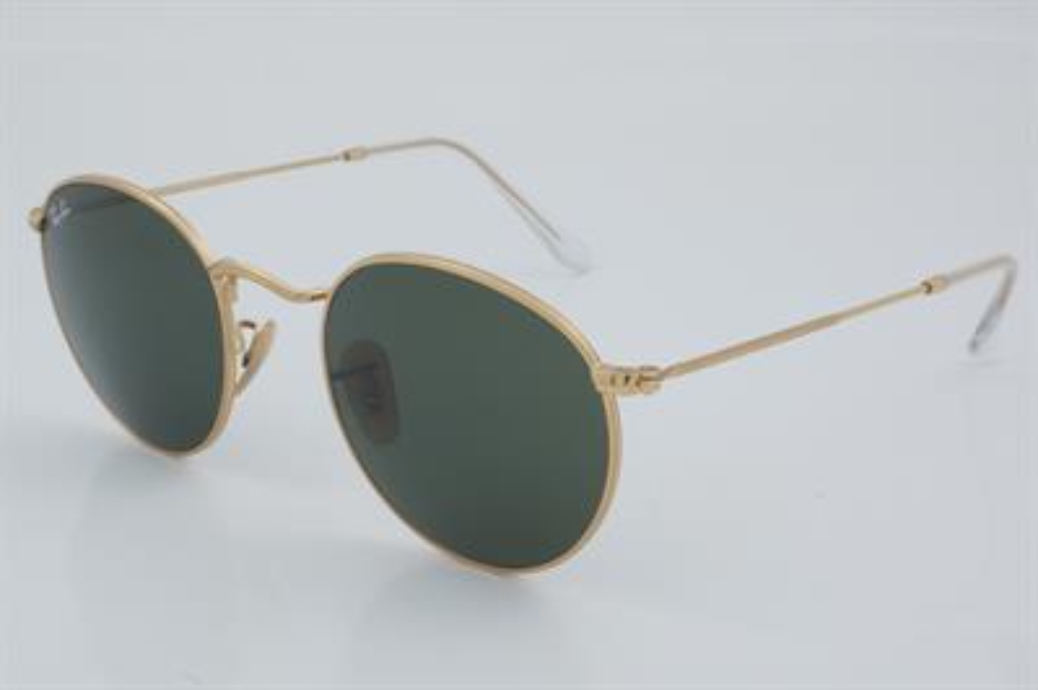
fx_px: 2161
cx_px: 519
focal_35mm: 75
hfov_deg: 27.0
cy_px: 345
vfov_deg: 18.2
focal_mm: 50
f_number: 32
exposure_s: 1/3
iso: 100
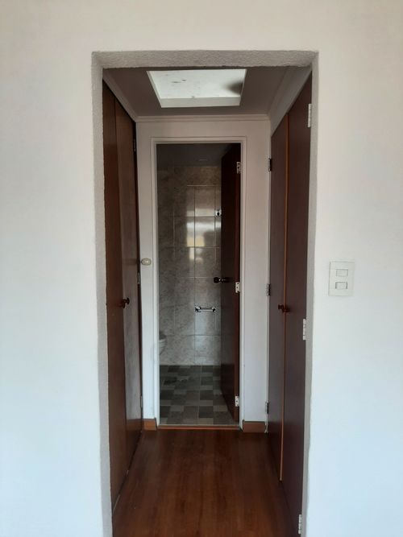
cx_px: 202
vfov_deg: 67.3
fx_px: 404
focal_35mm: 26
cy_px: 268
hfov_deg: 53.0
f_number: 1.7
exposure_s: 1/120
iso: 40
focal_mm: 3.93
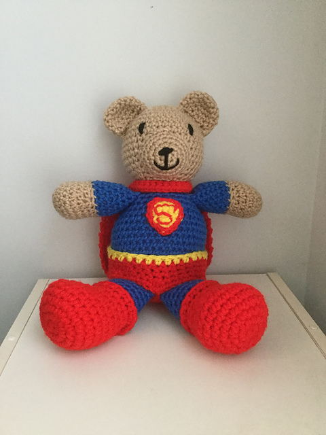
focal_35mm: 31
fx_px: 389
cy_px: 218
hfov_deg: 45.4
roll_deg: +1.1
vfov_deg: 58.4
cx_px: 163
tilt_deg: -17.4
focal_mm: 3.3
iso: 250
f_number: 2.4
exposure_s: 1/30
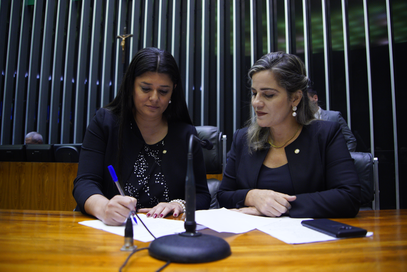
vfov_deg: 46.4
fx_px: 317
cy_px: 136
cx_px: 204
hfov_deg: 65.5
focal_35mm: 28
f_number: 3.5
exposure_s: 1/80
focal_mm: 28
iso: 2000
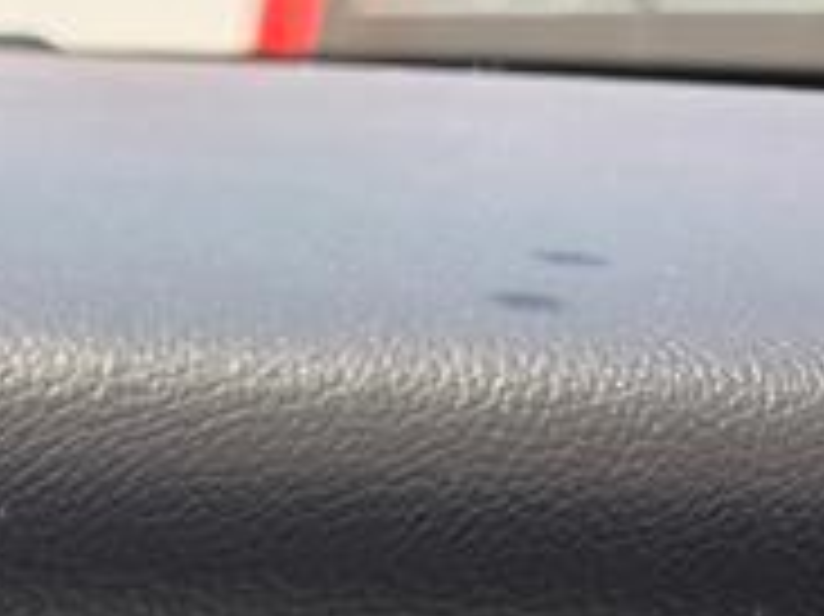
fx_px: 3830
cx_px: -1977
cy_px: 1596
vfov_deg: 8.3
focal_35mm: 161
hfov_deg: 8.9
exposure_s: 1/136
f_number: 1.7
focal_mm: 6.3
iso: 12
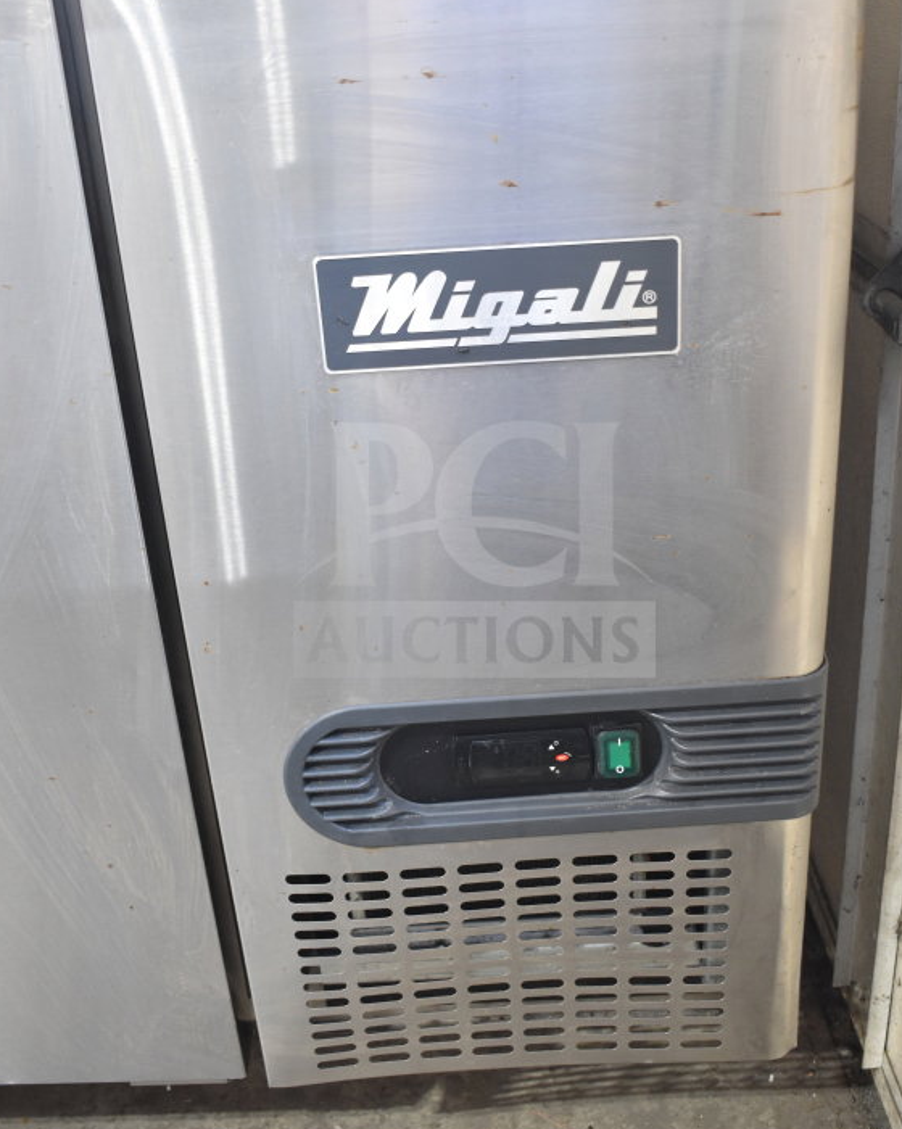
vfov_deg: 47.3
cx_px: 474
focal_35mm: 39
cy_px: 550
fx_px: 1290
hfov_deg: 38.5
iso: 1100
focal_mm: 21
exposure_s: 1/30
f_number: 3.8
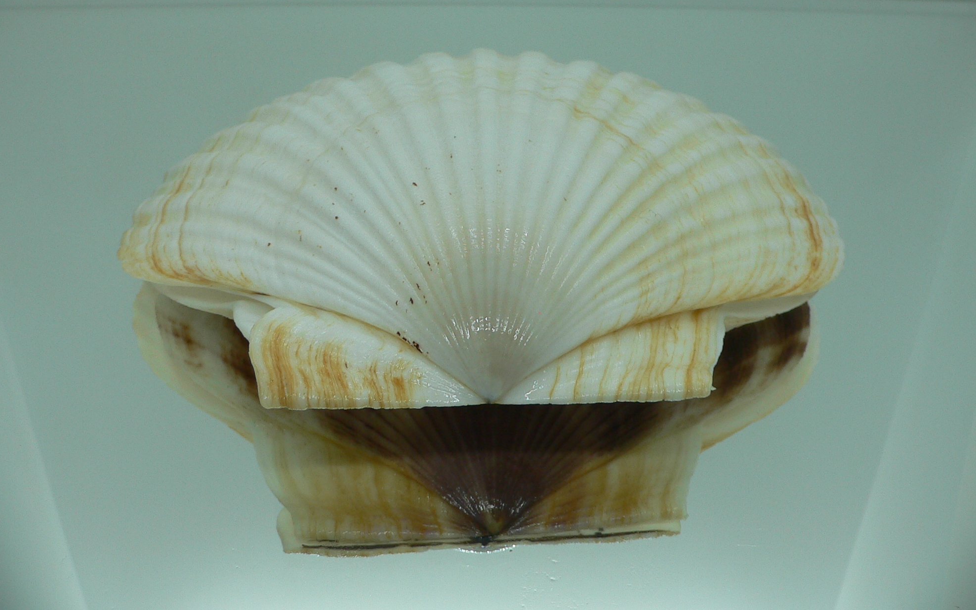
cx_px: 484
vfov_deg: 33.5
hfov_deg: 51.5
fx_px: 1011
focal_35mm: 38
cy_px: 239
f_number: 2.8
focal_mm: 4.6
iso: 80
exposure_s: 1/80
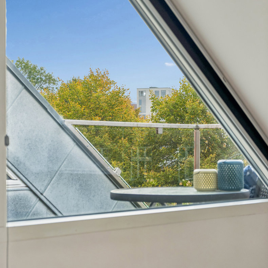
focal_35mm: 85
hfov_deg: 20.4
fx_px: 745
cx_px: 133
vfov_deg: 20.4
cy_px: 132
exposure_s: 1/160
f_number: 5.6
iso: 200
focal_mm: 44
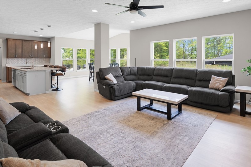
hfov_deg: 84.0
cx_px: 131
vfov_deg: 60.6
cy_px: 58
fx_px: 139
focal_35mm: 20
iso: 250
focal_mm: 15
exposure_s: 1/6
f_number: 9
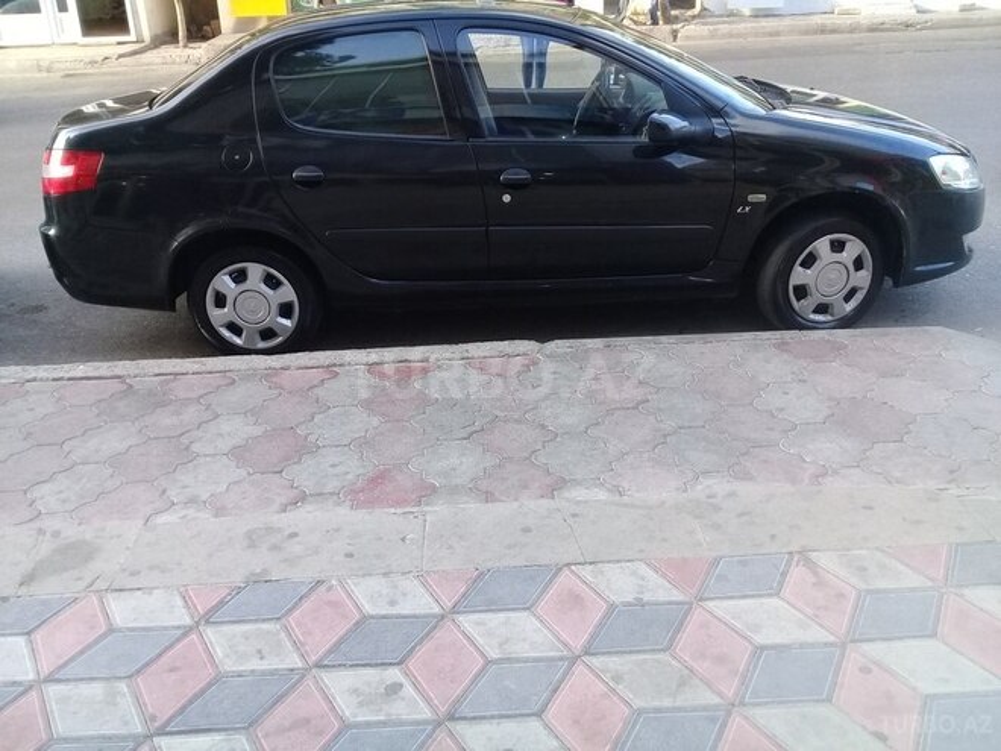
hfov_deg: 58.4
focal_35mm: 31
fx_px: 896
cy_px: 376
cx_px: 500
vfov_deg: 45.4
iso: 100
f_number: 2.2
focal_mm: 3.3
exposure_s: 1/100
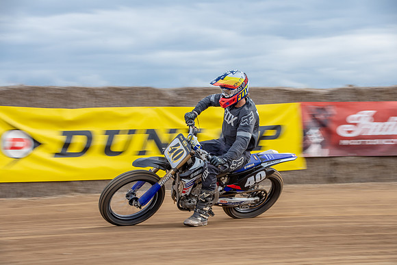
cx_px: 198
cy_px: 132
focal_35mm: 123
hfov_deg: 16.6
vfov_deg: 11.2
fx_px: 1357
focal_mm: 82
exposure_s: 1/125
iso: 125
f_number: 9
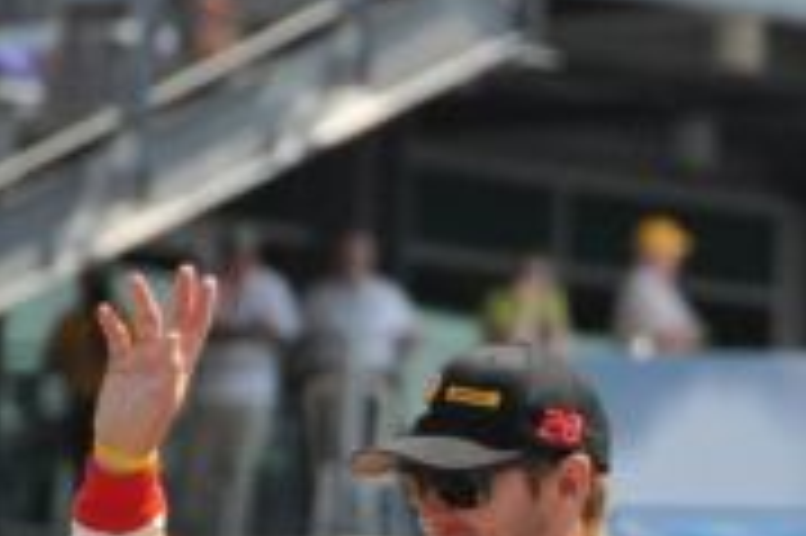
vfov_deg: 1.6
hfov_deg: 2.5
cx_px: 973
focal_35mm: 839
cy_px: 547
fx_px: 18767
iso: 1000
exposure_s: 1/2000
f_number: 5.6
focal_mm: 200
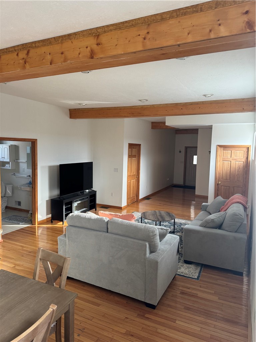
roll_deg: -1.0
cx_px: 128
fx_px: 237
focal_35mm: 24
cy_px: 171
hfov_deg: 56.8
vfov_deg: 71.6
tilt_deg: -6.7
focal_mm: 6.76
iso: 200
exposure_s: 1/97
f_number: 1.78
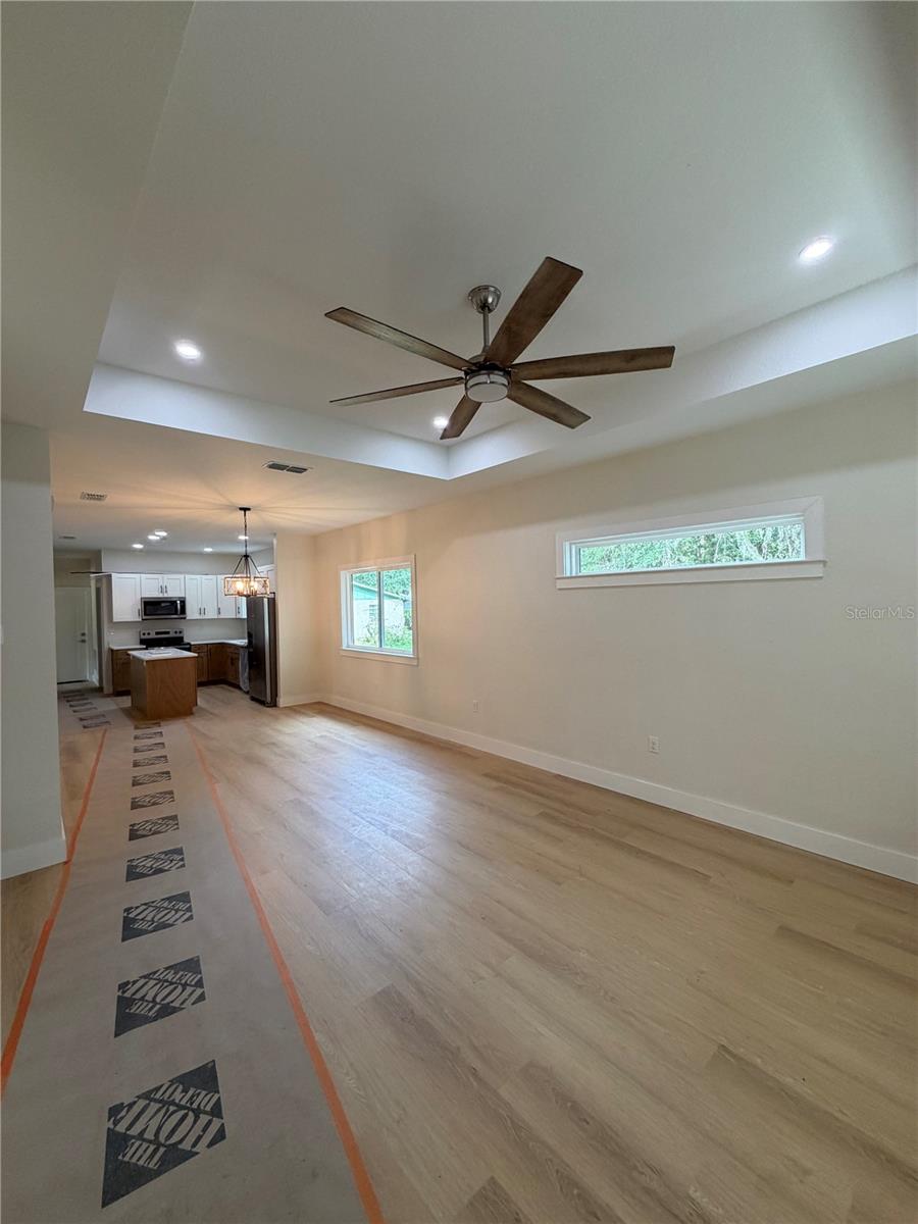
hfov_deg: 85.7
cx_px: 459
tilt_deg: -0.5
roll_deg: +1.7
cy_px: 612
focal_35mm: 14
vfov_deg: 102.1
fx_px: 495
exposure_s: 1/120
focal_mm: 2.22
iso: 200
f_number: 2.2
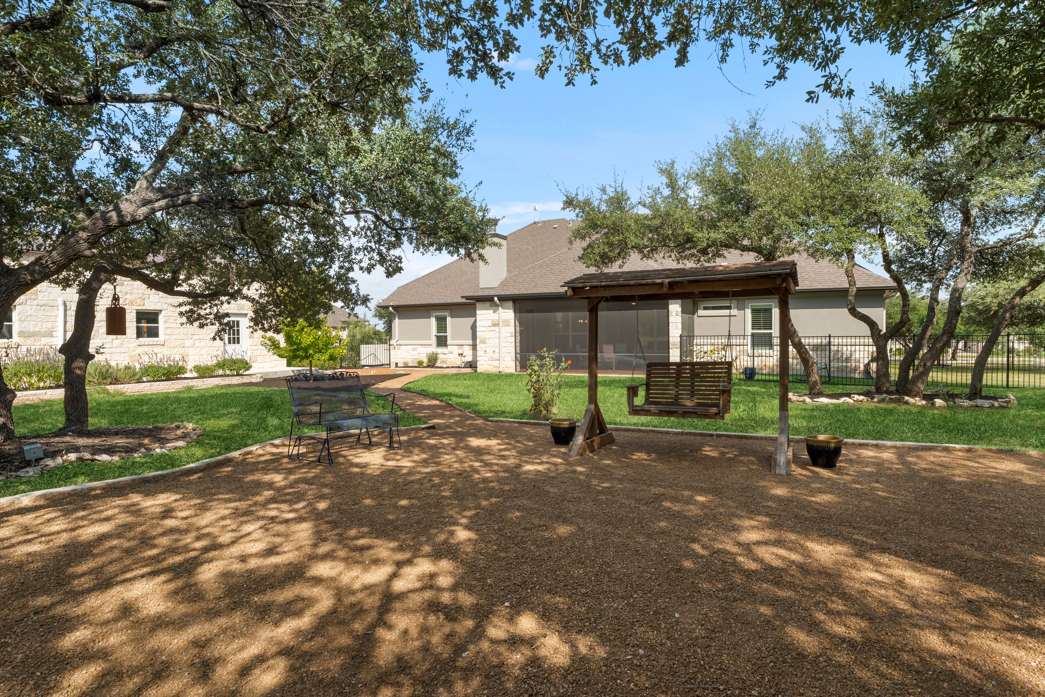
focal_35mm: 19
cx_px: 561
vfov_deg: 64.6
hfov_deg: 86.8
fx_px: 551
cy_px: 351
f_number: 10
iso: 250
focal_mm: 16
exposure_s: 1/30
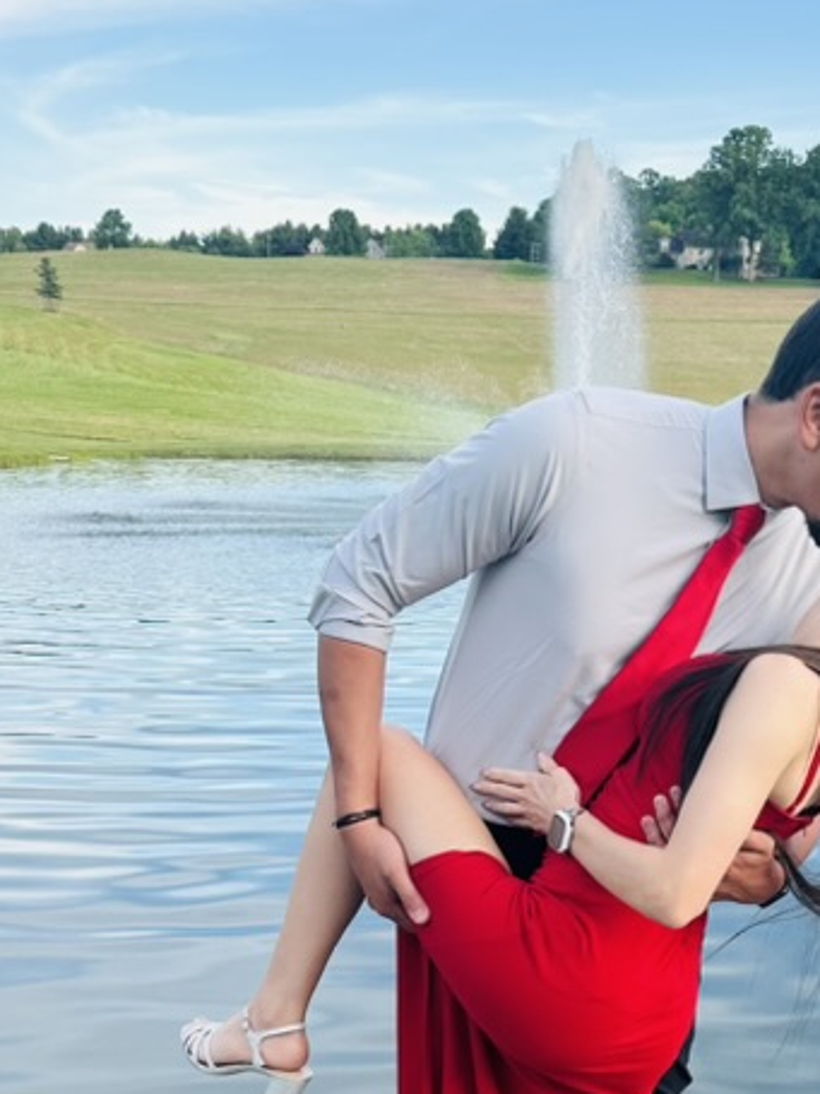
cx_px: 632
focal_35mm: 54
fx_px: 1706
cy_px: 914
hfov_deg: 26.6
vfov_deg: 34.2
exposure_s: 1/791
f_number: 1.78
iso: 80
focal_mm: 6.86
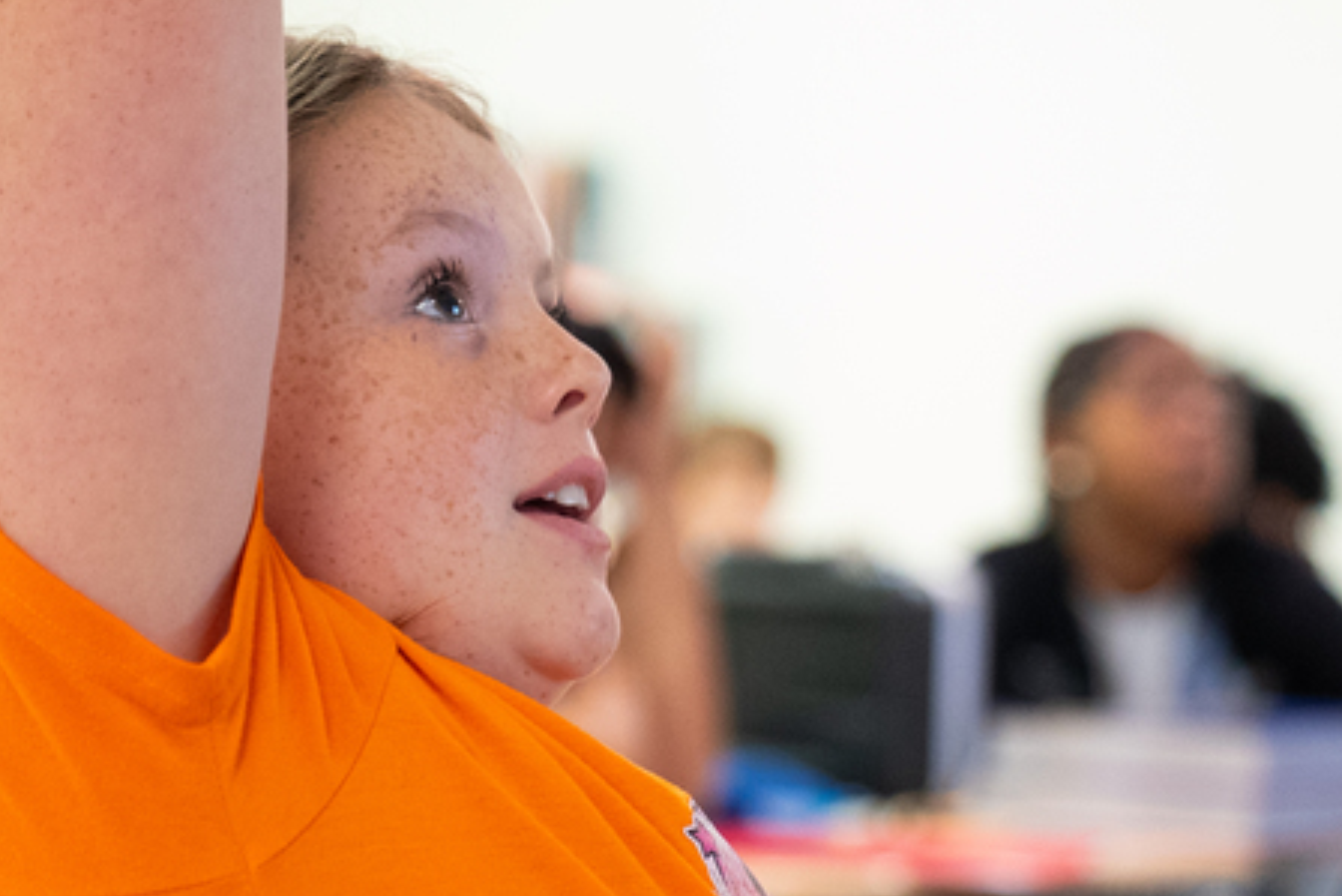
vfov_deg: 8.6
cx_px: 905
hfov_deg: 12.8
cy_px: 662
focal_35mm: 160
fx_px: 5966
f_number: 2.8
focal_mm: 70
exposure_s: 1/125
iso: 6400
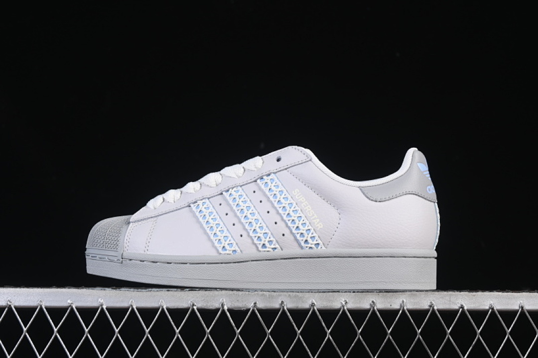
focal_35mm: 75
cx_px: 269
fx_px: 1121
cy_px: 179
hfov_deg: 27.0
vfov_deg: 18.2
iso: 160
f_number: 8
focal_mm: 50
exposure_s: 1/80
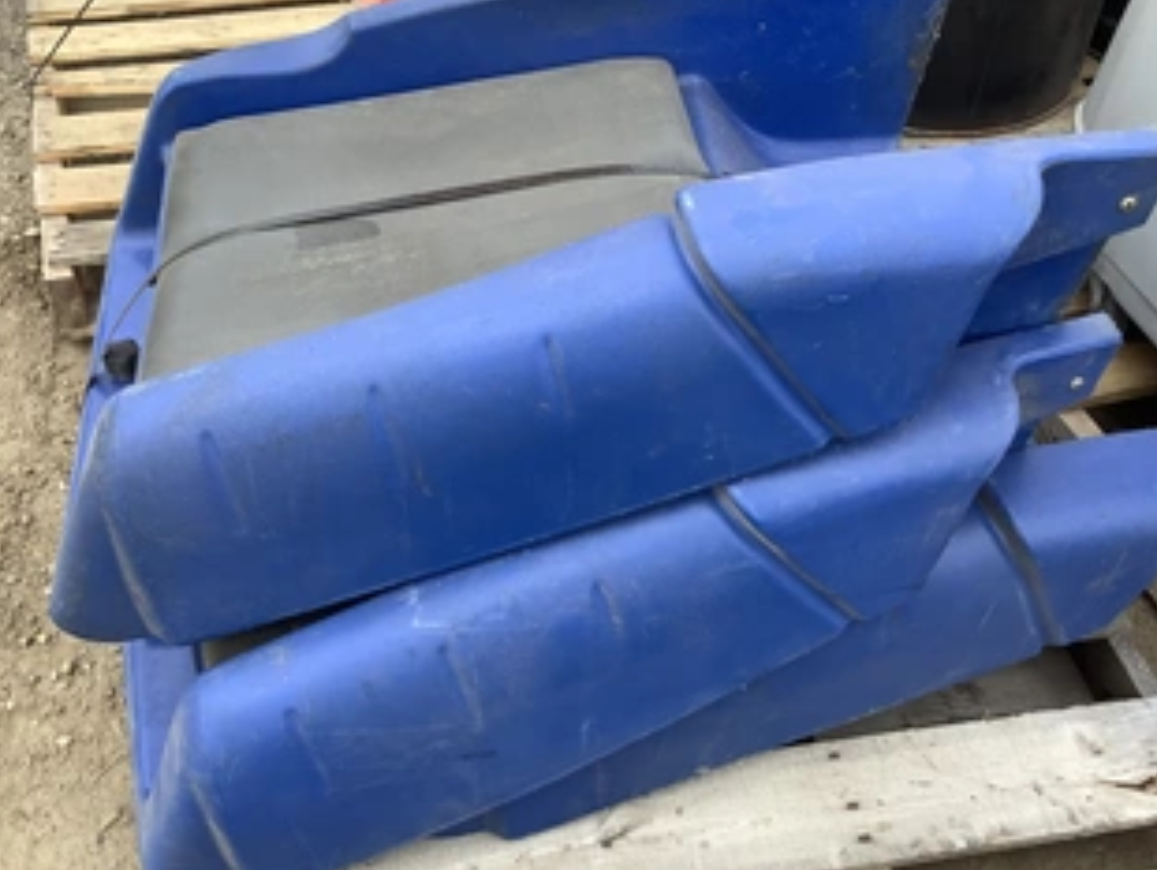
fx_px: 1338
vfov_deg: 36.0
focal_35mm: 40
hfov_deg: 46.8
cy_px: 467
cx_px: 593
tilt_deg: -45.4
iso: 25
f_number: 2.4
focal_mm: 3.3
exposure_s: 1/120
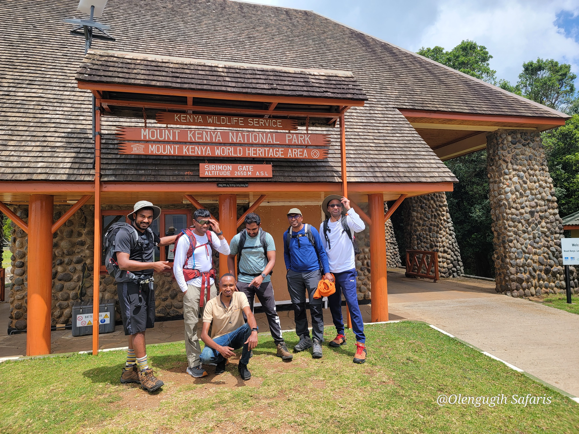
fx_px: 401
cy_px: 217
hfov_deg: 71.6
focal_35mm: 24
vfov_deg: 56.8
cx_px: 290
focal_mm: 6.7
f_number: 1.8
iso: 16
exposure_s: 1/696
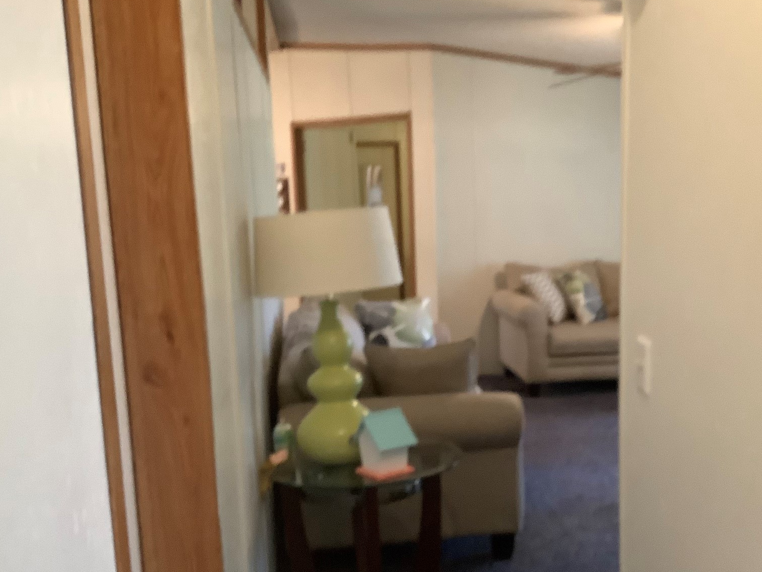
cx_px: 452
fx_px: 925
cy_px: 348
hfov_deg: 44.6
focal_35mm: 42
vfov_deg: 34.2
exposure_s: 1/40
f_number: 2.4
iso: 320
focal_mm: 3.3
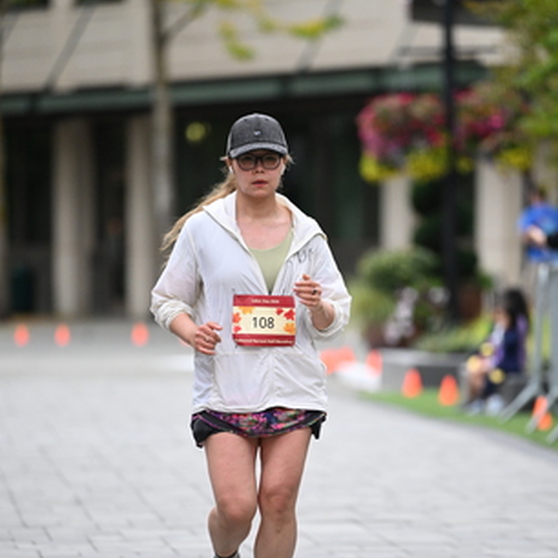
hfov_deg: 5.7
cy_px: 339
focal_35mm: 306
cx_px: 305
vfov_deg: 5.7
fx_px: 5581
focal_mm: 200
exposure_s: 1/5000
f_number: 2.8
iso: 1600
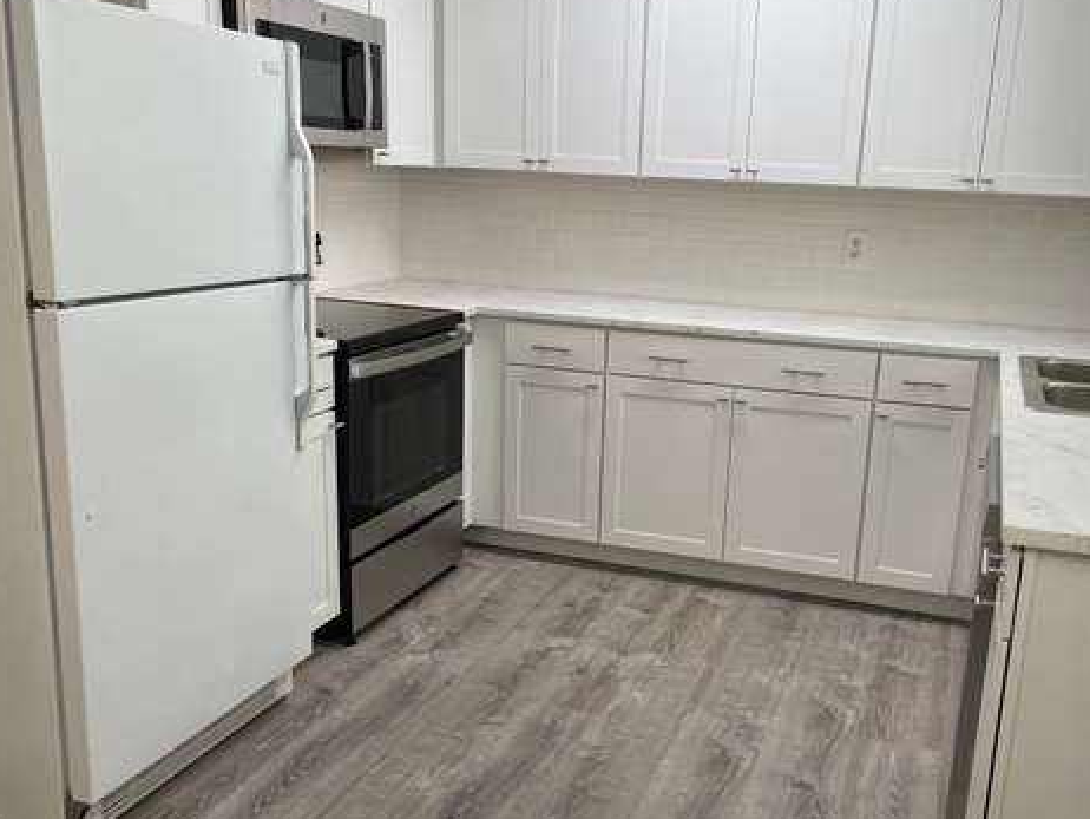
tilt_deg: -14.7
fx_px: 1134
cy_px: 493
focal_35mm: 36
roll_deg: -2.6
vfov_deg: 39.5
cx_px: 611
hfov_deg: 51.2
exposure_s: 1/120
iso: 40
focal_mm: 4.2
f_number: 1.6
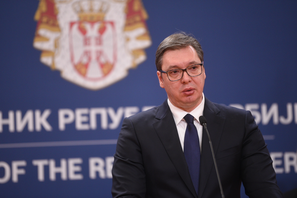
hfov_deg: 10.3
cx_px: 148
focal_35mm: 200
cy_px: 99
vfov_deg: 6.9
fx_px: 1650
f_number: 2.8
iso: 1600
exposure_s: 1/320
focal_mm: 200
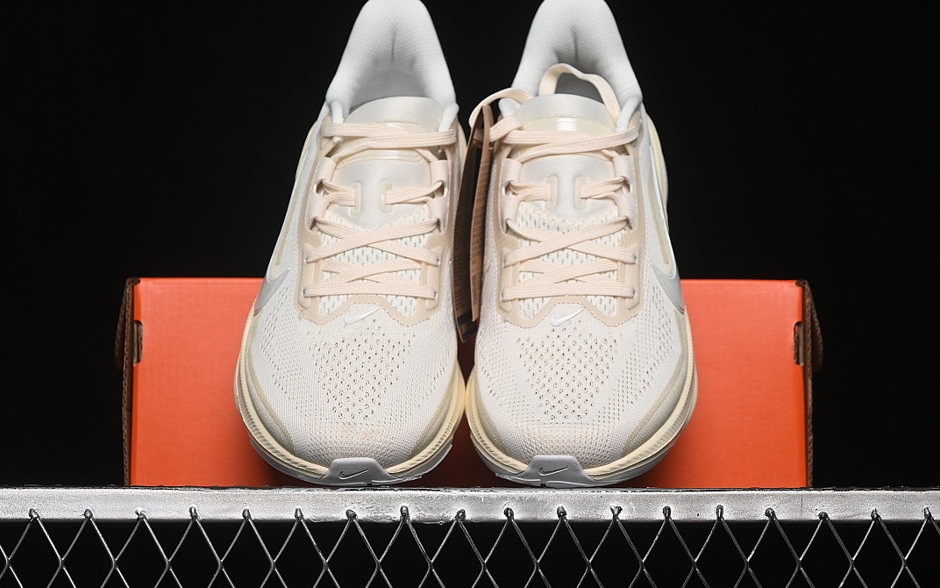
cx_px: 471
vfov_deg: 16.9
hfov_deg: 26.8
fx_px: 1973
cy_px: 292
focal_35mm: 77
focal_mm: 50
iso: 160
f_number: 6.3
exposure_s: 1/60
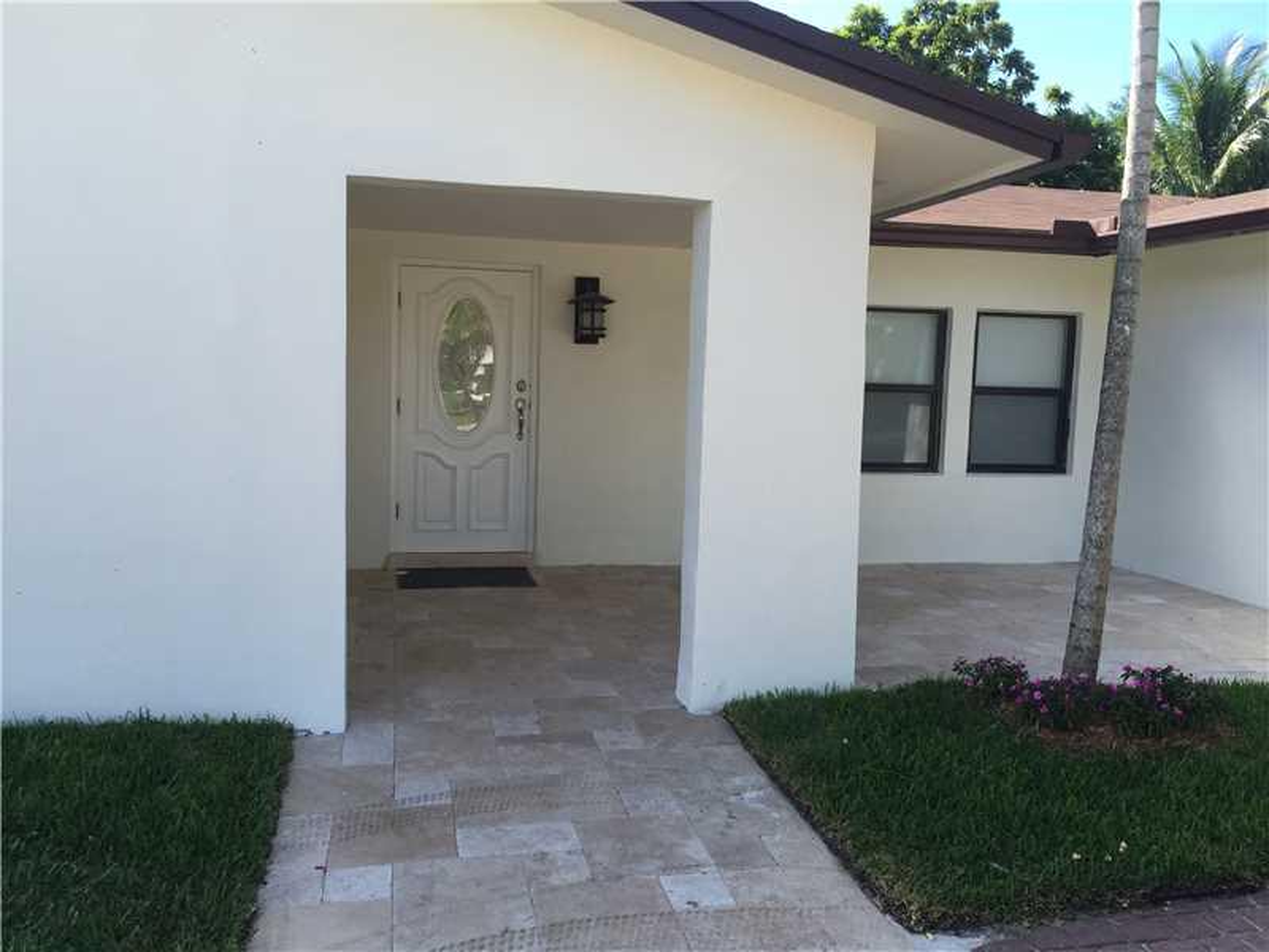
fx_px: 1063
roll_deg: -2.6
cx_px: 634
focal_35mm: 29
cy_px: 476
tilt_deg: -3.7
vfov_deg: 48.2
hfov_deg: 61.7
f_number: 2.2
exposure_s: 1/527
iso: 32
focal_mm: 4.15
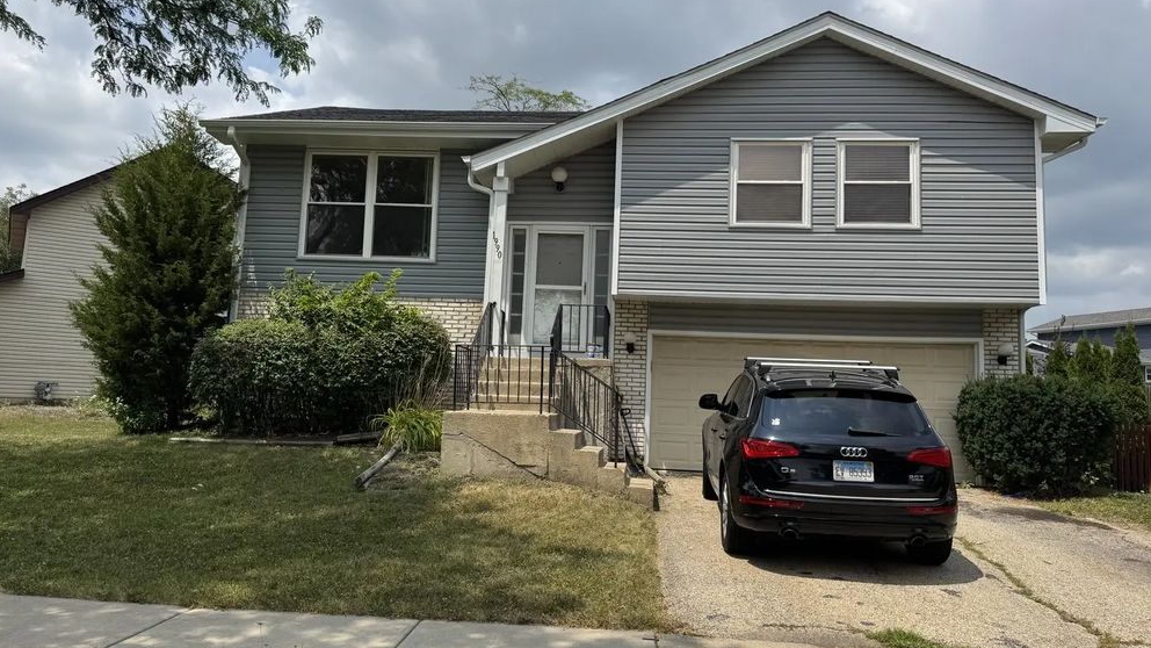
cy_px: 304
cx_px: 563
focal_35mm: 27
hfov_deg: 69.9
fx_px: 824
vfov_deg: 42.9
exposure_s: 1/5348
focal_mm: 6.76
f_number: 1.78
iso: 80
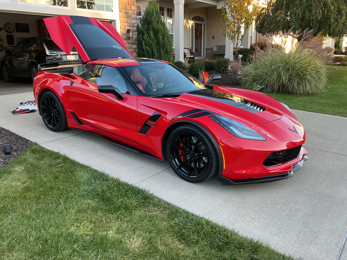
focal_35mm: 29
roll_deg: +2.4
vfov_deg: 48.2
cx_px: 174
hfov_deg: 61.7
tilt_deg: -14.2
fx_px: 291
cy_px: 130
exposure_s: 1/120
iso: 32
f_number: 1.8
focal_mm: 3
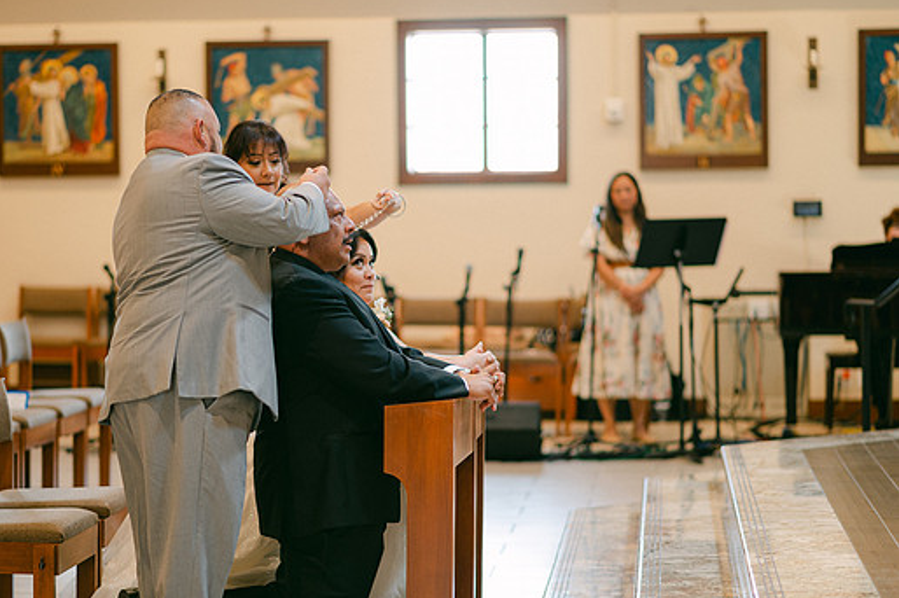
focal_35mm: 96
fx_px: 2396
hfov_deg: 21.2
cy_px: 313
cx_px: 394
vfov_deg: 14.2
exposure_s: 1/125
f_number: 1.8
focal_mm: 85
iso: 320
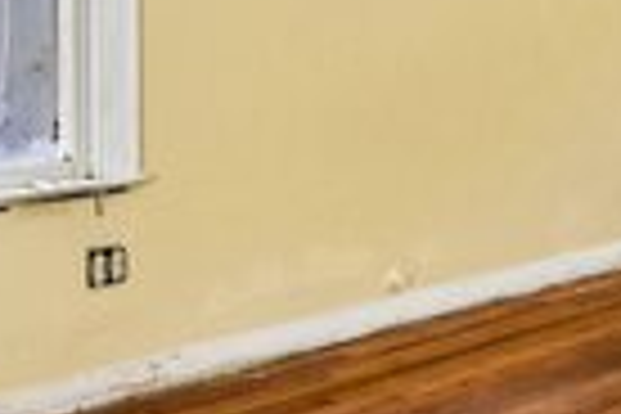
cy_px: -47
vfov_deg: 16.7
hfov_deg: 22.3
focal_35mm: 79
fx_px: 1363
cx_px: 864
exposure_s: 1/15
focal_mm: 17
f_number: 8
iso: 1800
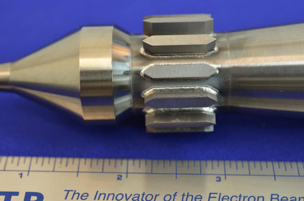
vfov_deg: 22.5
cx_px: 152
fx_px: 506
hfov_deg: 33.5
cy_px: 100
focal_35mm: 60
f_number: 5.6
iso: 500
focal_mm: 40
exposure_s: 1/60
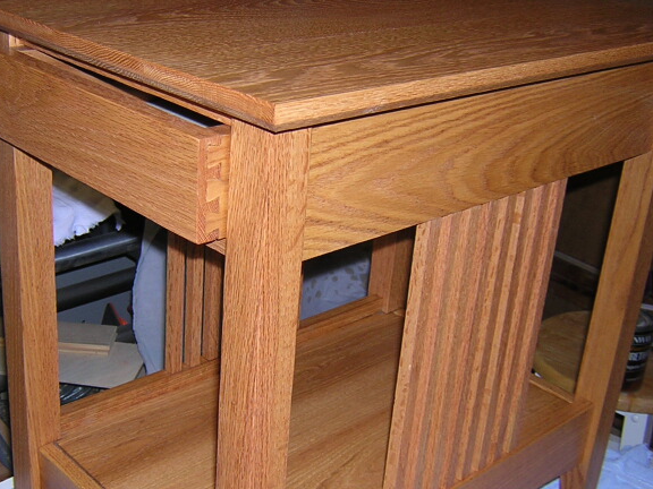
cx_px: 309
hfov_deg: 38.2
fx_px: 943
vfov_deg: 29.1
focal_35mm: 50
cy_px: 258
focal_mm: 4.7
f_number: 2.6
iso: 100
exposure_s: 1/60.1
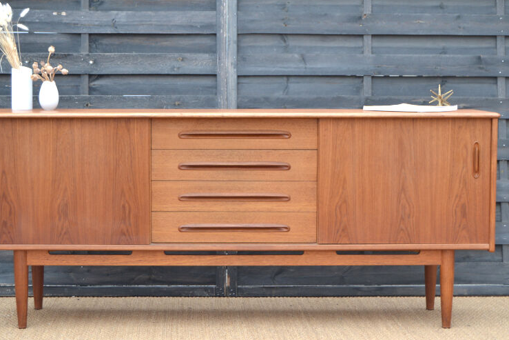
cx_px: 239
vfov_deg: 16.3
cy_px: 186
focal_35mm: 84
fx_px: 1188
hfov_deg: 24.2
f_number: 5.3
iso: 400
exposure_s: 1/100
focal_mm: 46
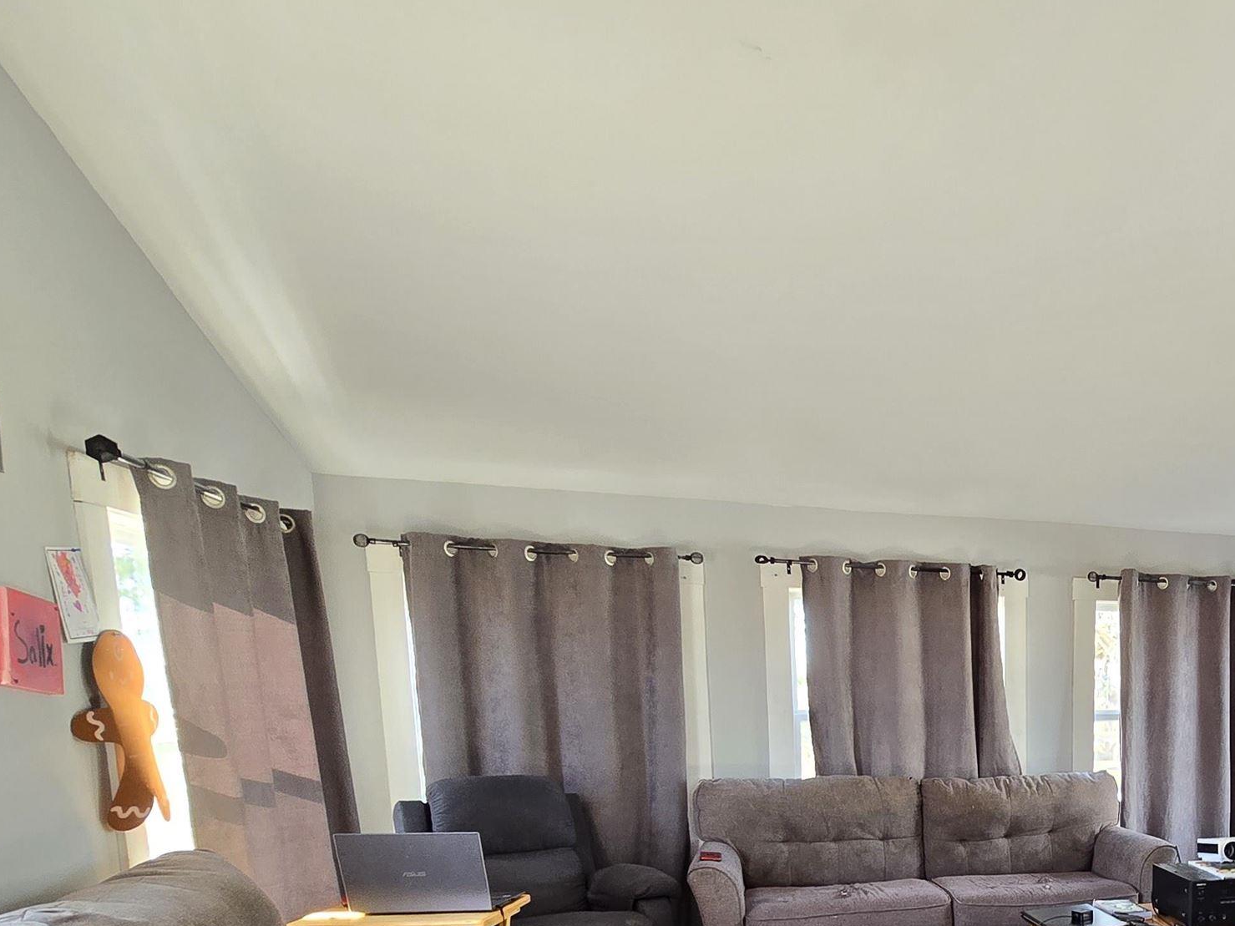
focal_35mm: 27
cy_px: 835
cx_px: 1112
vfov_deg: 46.3
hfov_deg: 56.4
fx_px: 963
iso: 200
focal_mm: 2.2
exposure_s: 1/100
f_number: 2.2
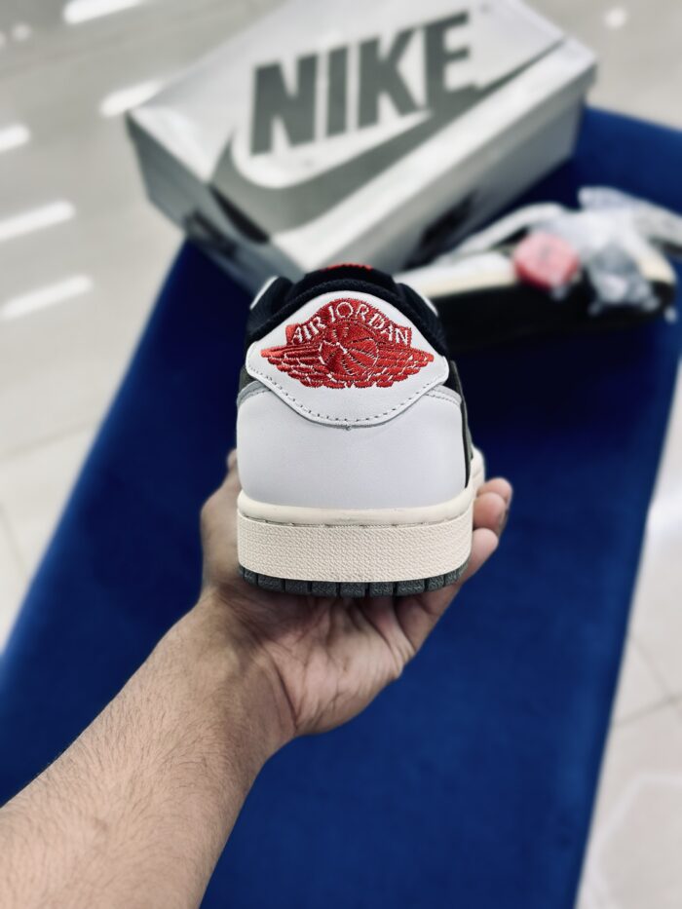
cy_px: 454
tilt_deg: -60.8
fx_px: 1261
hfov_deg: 30.3
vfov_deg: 39.7
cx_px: 341
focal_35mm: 48
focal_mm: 6.86
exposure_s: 1/100
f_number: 1.78
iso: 80
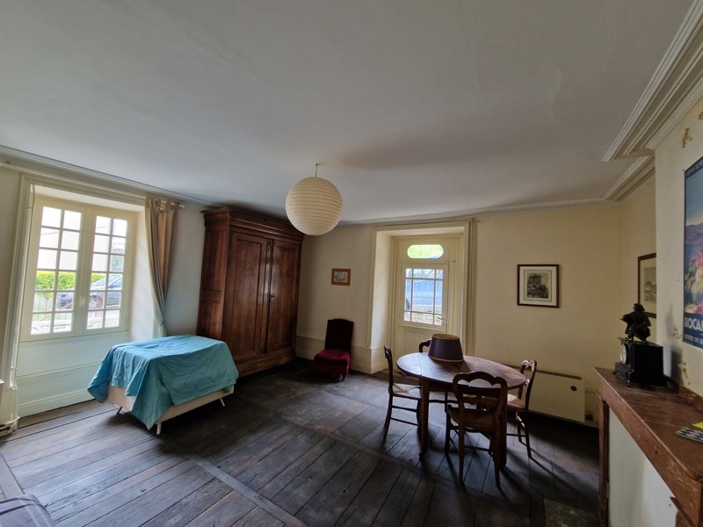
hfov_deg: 106.2
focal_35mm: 13
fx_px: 264
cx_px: 352
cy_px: 264
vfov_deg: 89.9
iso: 160
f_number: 2.2
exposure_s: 1/50
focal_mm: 2.2
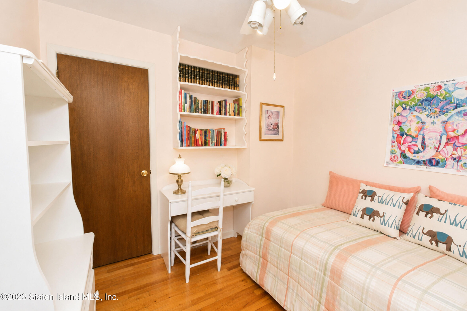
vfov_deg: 77.3
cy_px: 156
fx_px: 195
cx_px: 234
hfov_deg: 100.4
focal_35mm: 15
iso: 1000
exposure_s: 1/60
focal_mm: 10
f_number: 7.1
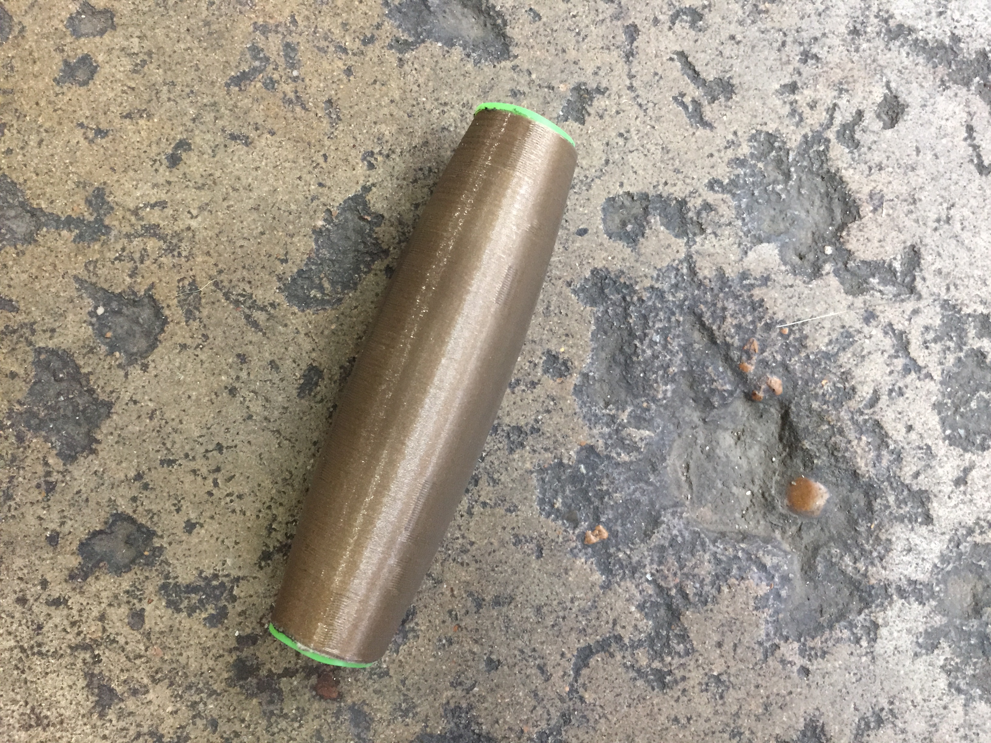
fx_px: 830
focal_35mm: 29
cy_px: 372
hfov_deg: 61.7
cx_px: 496
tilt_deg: -85.3
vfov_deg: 48.2
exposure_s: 1/15
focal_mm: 4.15
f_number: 2.2
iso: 250
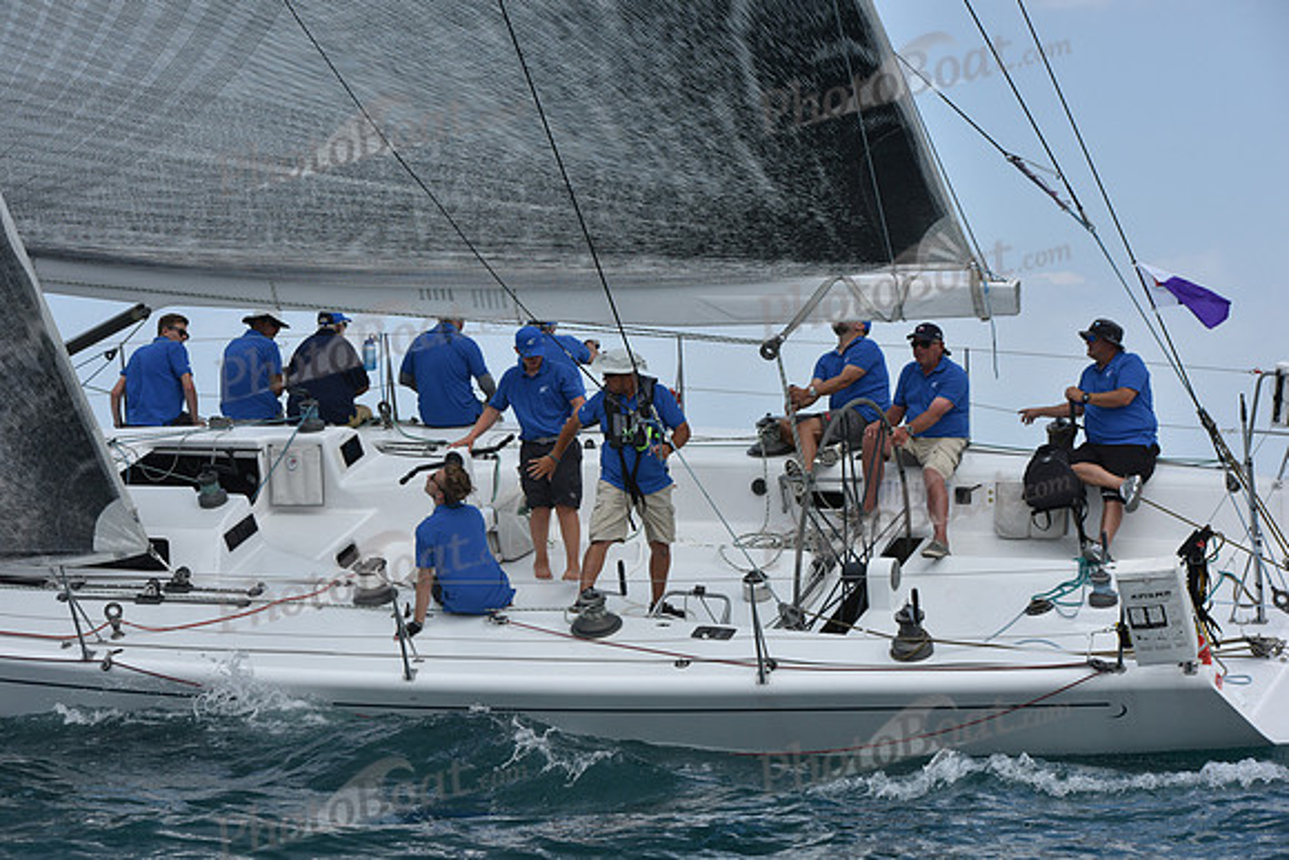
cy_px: 430
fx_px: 3510
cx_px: 644
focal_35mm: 98
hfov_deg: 20.8
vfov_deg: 14.0
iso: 250
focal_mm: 98
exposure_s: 1/1250
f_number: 7.1
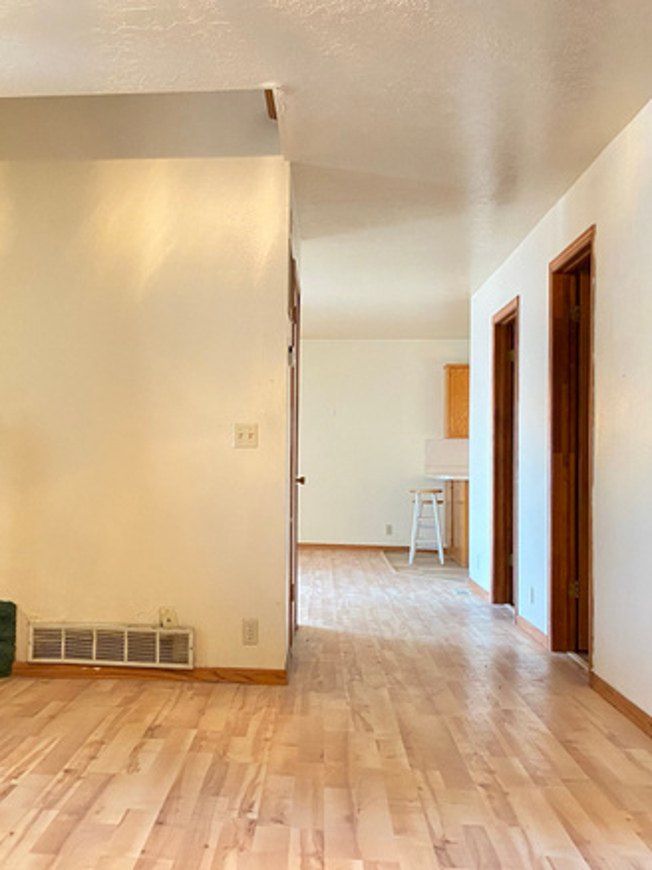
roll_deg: -1.0
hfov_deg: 37.2
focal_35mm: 38
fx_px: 955
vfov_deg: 49.0
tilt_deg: +0.9
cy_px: 459
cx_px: 209
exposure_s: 1/30
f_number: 1.8
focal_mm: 4.25
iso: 1000
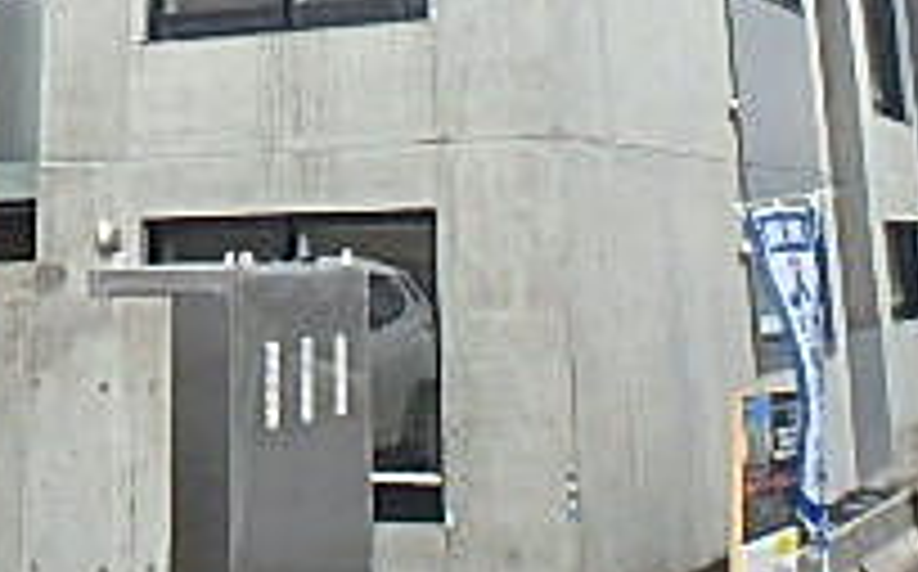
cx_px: 292
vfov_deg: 17.1
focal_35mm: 70
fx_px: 1749
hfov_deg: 29.2
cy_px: -234
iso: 800
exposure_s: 1/250
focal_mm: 3.7
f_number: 3.5
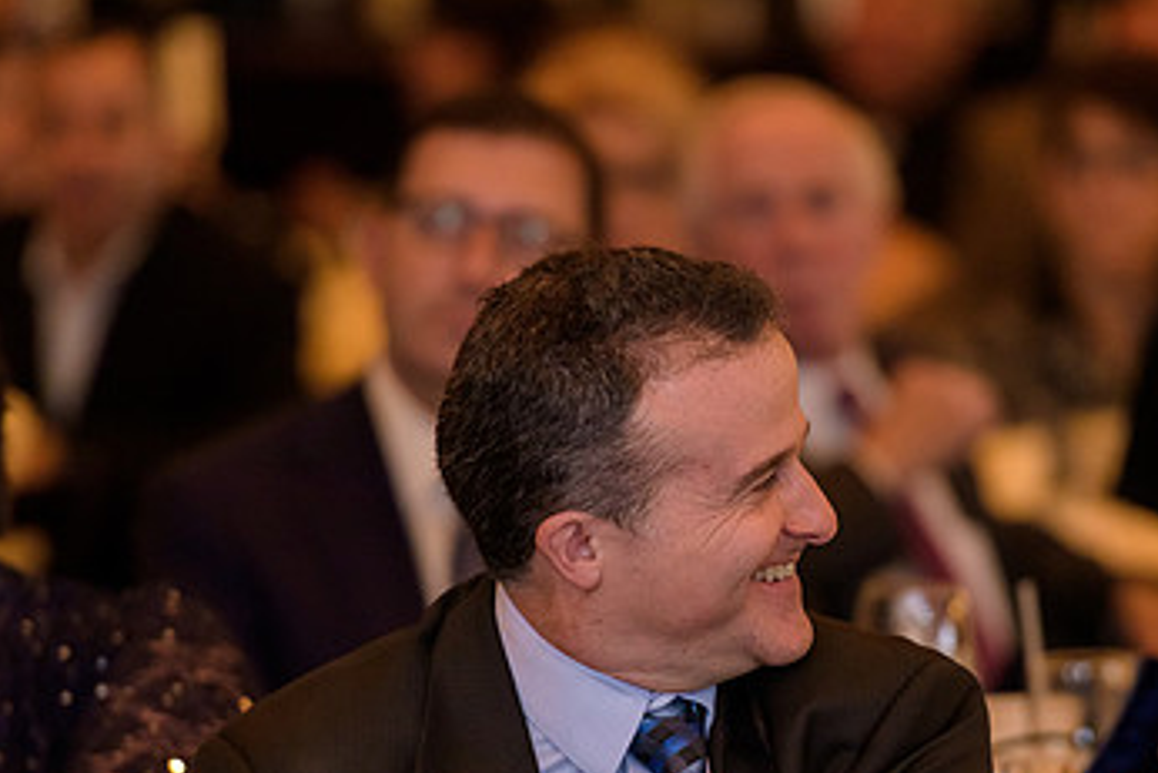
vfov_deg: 4.1
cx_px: 689
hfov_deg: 6.1
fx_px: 10780
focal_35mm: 335
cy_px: 614
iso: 1600
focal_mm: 200
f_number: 3.2
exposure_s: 1/125
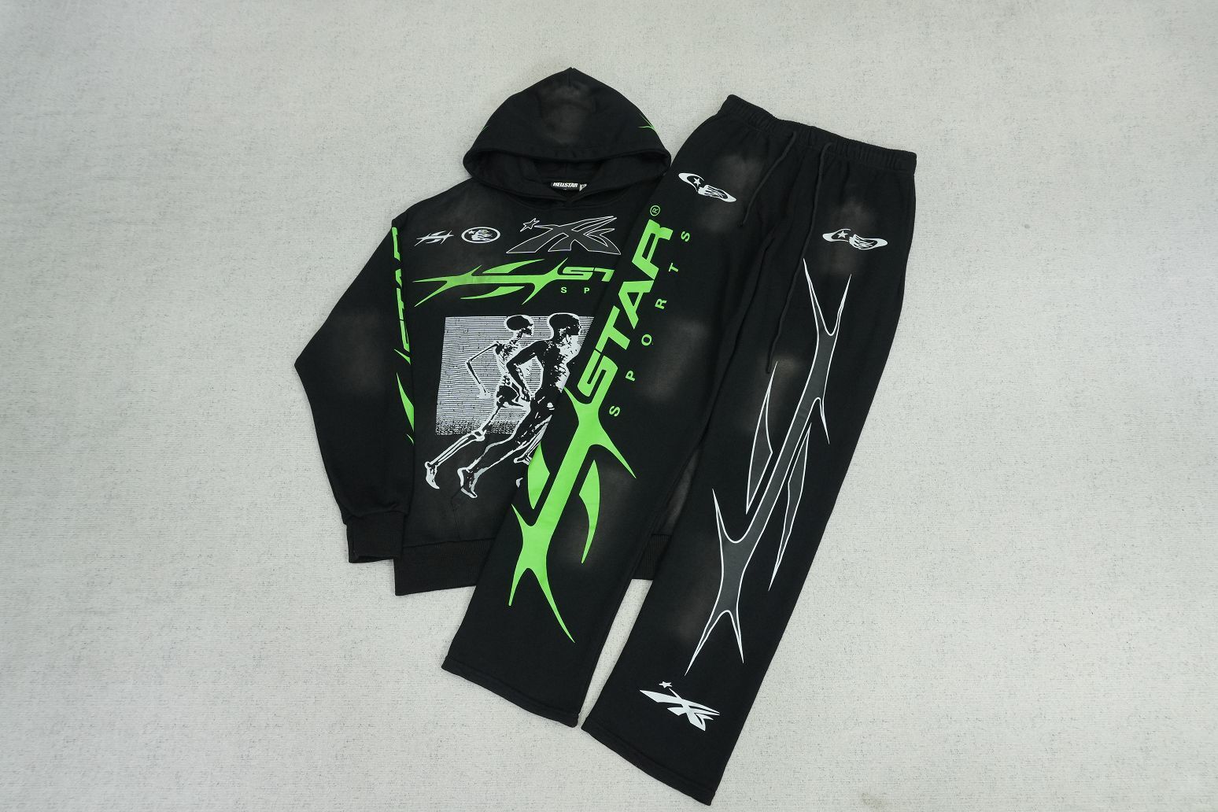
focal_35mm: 24
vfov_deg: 53.1
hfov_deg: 73.7
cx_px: 609
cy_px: 406
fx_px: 812
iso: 1000
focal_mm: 16
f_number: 8
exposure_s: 1/160
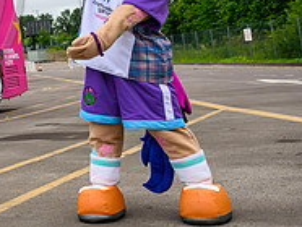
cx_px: -130
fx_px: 708
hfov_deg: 21.0
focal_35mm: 81
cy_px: -10
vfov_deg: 17.7
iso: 1250
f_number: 4.5
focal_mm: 24
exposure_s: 1/1000
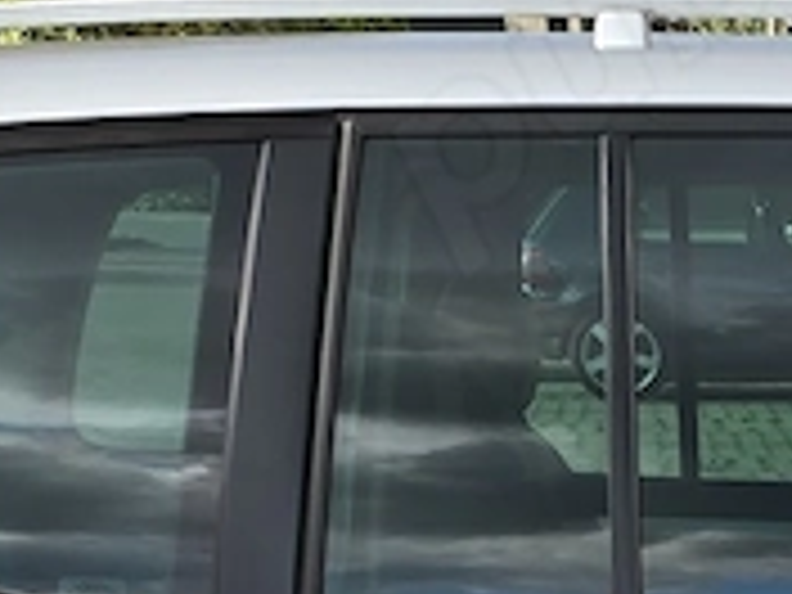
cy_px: 1089
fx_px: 2997
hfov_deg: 13.6
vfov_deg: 10.6
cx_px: 1390
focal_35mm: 131
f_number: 1.7
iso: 20
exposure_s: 1/180
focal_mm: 6.3
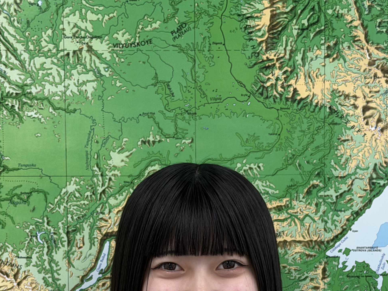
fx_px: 1121
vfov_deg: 14.6
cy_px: 292
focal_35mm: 100
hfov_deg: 19.6
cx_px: 208
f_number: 1.8
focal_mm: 6.8
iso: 100
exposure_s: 1/117
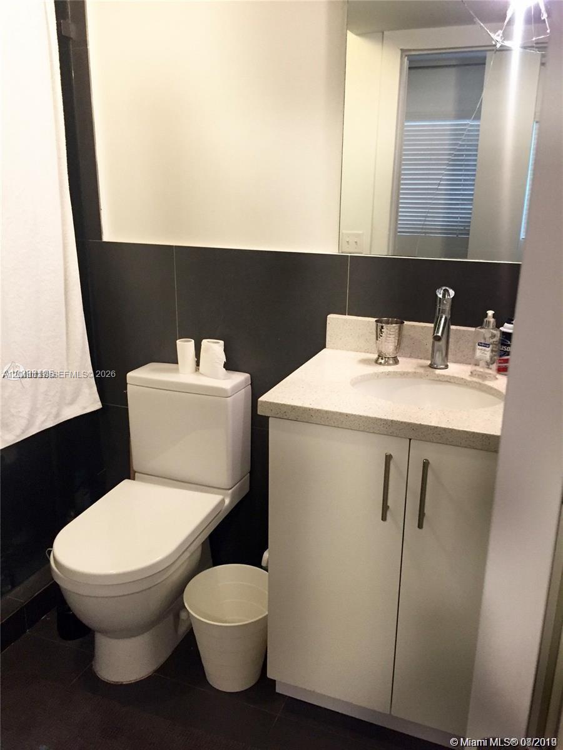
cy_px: 375
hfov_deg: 48.2
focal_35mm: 29
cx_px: 282
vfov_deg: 61.7
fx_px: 629
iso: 200
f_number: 2.2
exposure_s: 1/30
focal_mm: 4.15
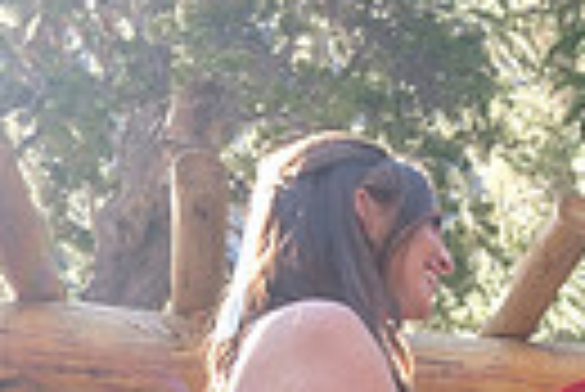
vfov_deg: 10.7
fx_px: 1952
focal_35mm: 120
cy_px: 737
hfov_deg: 16.7
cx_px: 572
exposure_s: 1/220
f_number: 3.2
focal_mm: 18
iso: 250
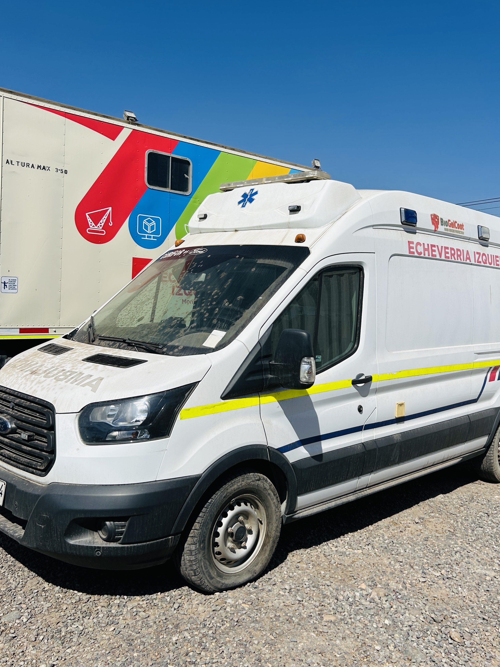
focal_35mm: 31
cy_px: 309
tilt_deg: +1.0
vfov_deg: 58.3
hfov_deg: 45.4
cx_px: 265
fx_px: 597
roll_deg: -3.1
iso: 50
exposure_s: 1/9434
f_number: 1.5
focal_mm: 5.7
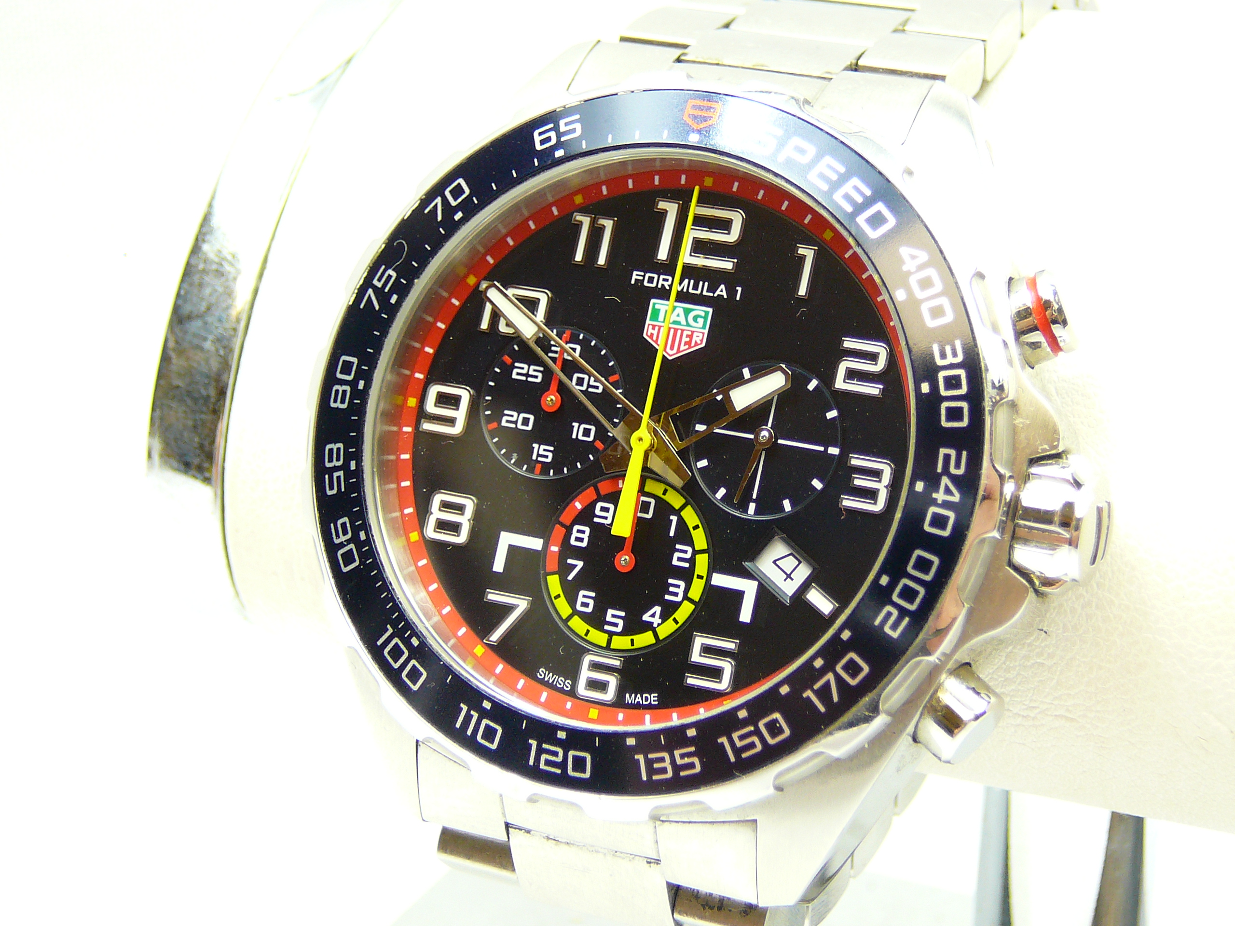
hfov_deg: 25.3
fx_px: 2747
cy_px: 463
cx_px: 618
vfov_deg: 19.1
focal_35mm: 77
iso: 125
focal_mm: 11.5
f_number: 3.7
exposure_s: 1/15
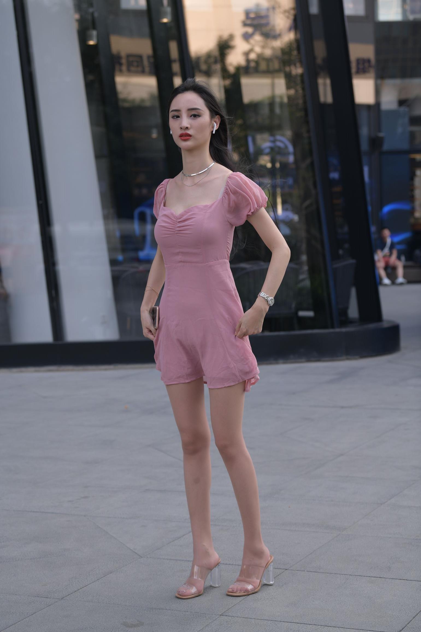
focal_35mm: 75
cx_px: 210
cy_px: 316
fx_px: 1315
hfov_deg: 18.2
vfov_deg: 27.0
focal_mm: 75
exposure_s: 1/250
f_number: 4.5
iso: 180
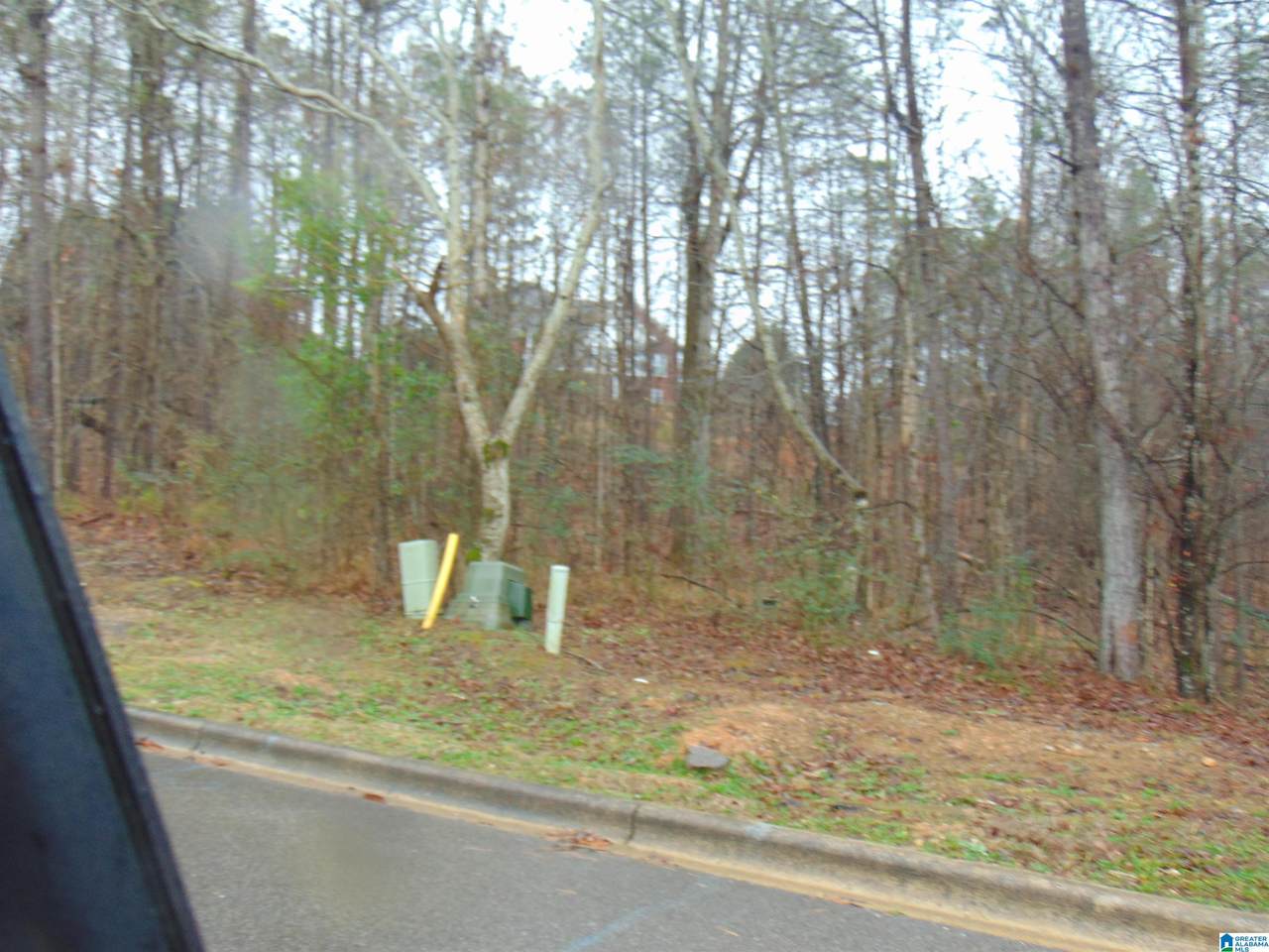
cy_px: 476
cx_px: 634
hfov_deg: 55.4
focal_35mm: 33
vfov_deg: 42.9
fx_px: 1210
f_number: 3.2
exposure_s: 1/40
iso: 80
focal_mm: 5.8
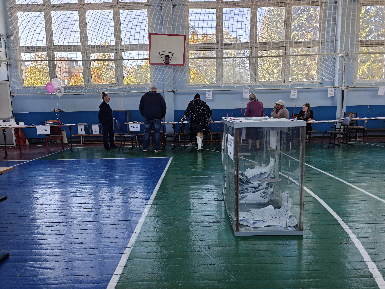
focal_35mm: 23
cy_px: 144
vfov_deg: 58.9
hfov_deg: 73.9
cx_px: 192
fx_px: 256
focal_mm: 6.06
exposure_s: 1/200
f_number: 1.6
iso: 100
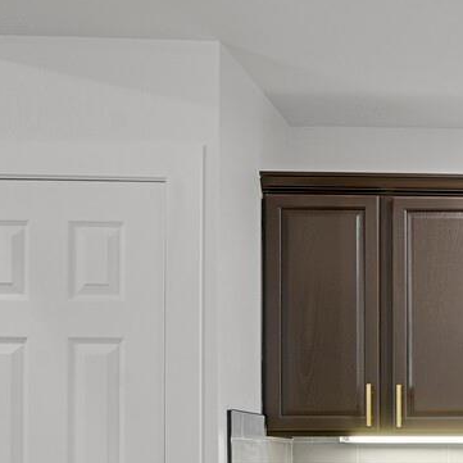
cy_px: 451
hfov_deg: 23.6
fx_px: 968
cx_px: 611
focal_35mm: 64
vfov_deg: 25.7
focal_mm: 17
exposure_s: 2.5
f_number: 8
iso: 250
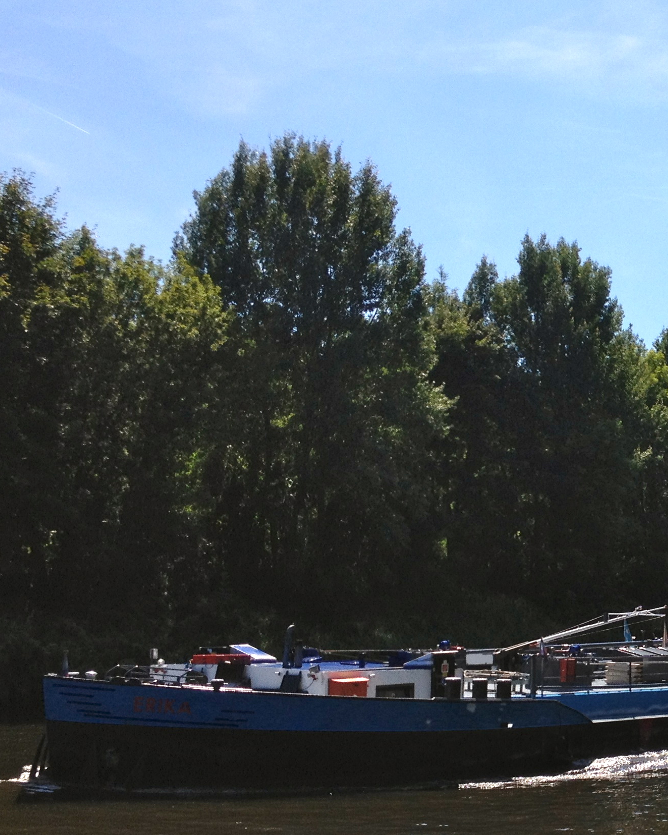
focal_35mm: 68
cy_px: 543
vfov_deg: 27.8
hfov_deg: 21.3
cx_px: 738
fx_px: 1680
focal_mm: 4.28
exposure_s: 1/1905
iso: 64
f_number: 2.4
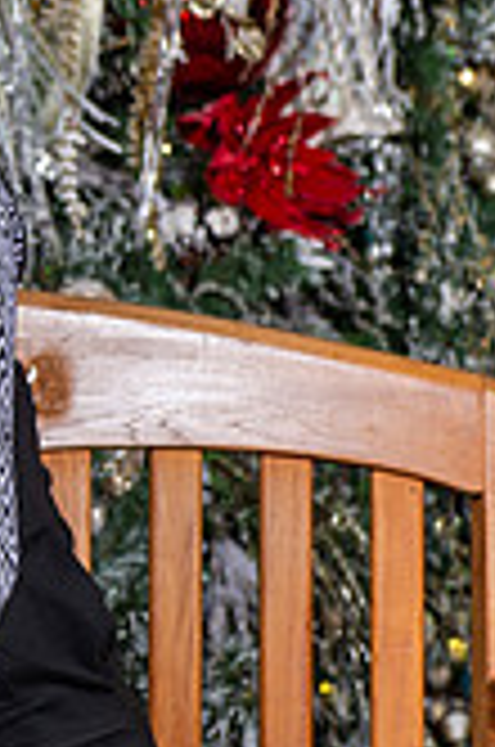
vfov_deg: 9.8
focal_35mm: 210
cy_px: 342
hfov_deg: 6.3
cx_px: -554
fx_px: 4349
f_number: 8
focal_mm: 60
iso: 200
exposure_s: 1/125
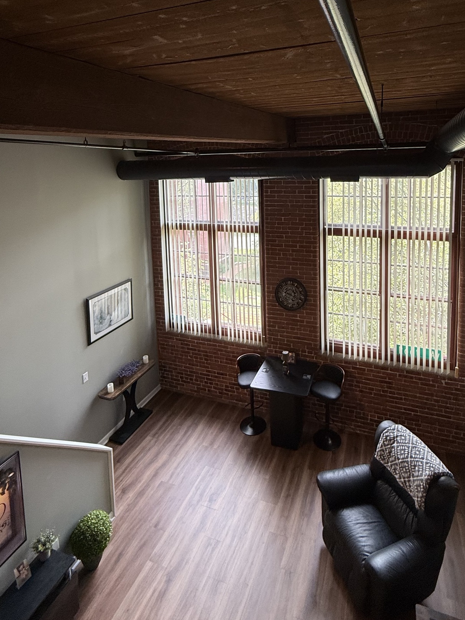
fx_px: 358
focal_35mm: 20
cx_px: 270
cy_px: 202
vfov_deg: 78.8
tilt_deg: -5.9
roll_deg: -0.1
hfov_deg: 65.6
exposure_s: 1/99
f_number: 2.2
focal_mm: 2.22
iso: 125
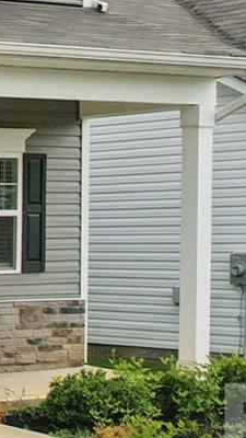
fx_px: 1368
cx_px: -547
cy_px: -149
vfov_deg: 17.0
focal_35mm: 118
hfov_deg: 8.3
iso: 100
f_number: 2.8
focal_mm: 8.4
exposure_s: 1/320
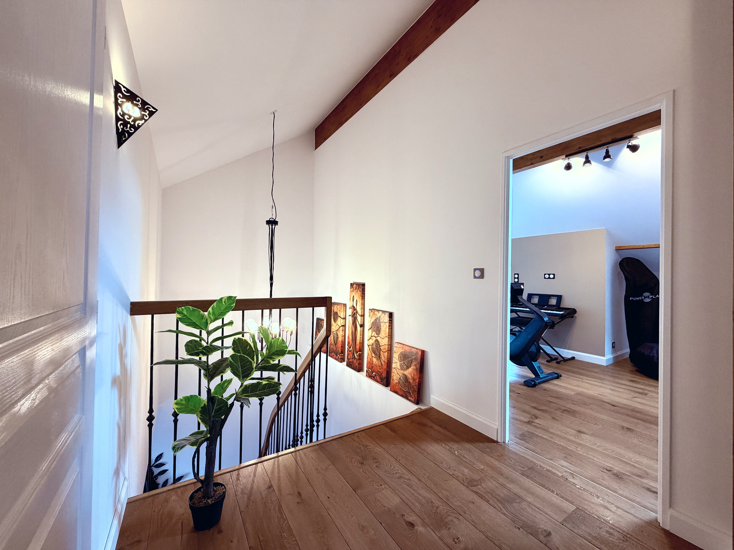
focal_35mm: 14
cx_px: 367
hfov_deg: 102.1
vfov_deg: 85.7
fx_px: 297
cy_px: 275
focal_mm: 2.22
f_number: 2.2
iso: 200
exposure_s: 1/50
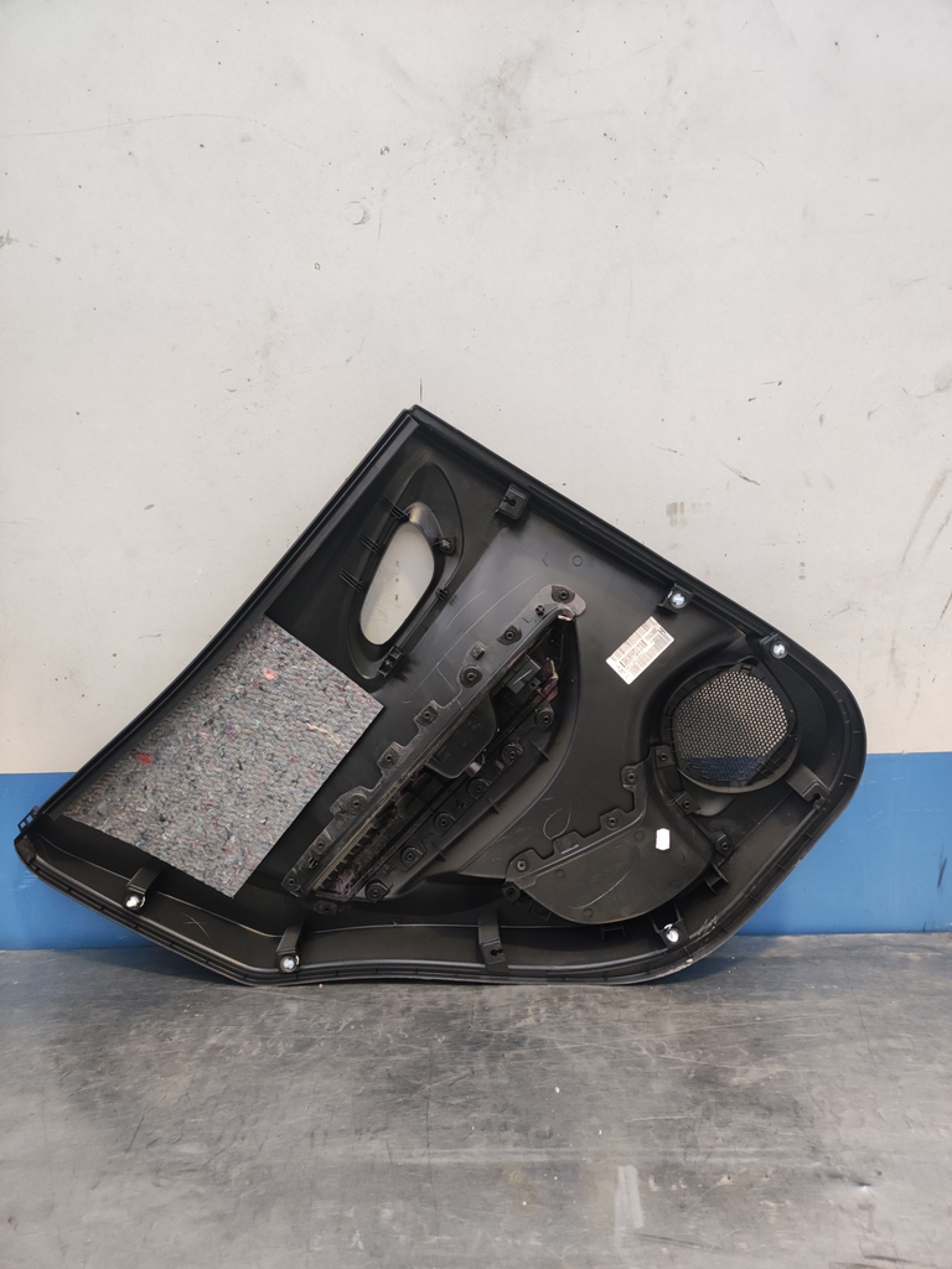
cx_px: 476
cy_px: 634
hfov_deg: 54.9
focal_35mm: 25
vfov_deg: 69.4
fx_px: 917
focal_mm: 4.7
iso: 991
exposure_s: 1/33
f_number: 1.79
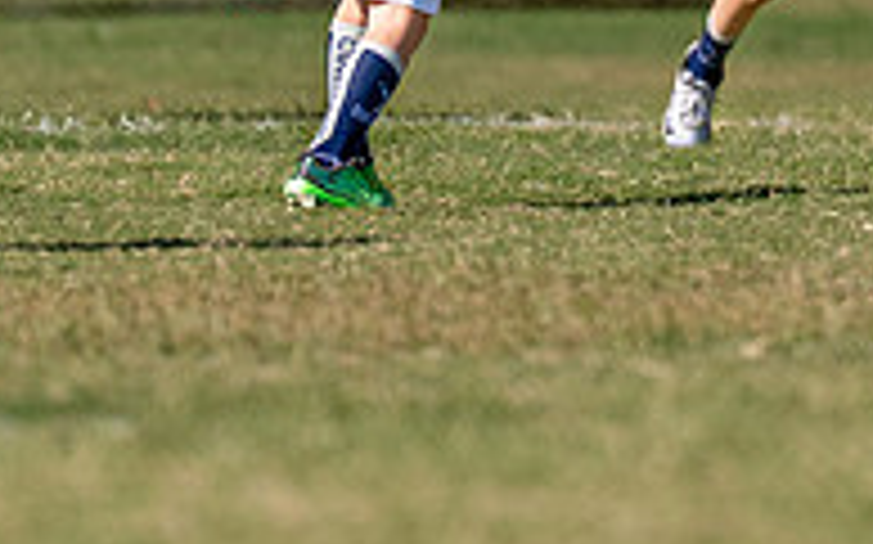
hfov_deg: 1.7
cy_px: -289
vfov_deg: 1.0
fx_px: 29866
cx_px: 773
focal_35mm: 1256
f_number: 2.8
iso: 160
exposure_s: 1/3200
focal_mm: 200
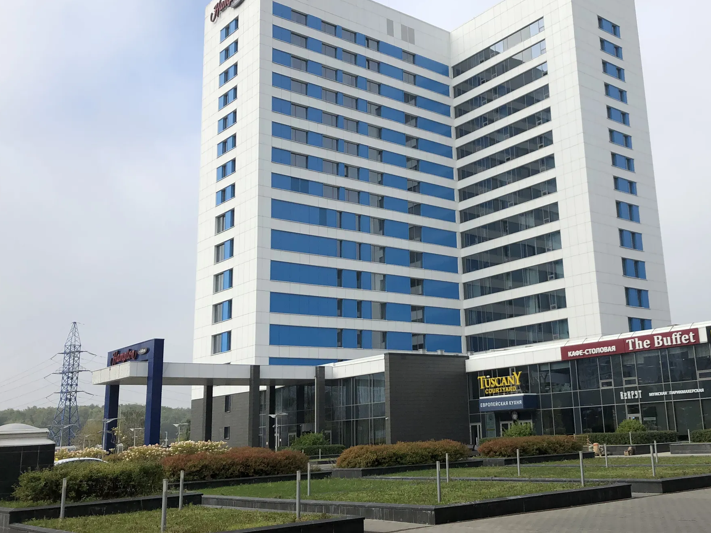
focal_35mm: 38
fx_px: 781
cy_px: 245
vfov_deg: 37.7
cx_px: 445
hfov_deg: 48.5
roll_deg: +3.5
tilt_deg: +13.0
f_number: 1.8
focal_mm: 4
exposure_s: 1/1919
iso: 20
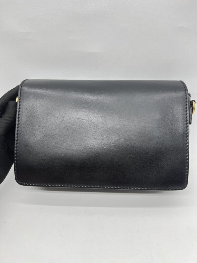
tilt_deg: -33.8
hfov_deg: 53.1
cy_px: 132
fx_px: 197
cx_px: 98
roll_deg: +0.8
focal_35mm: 26
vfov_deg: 67.3
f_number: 1.5
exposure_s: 1/100
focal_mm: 5.7
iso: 40
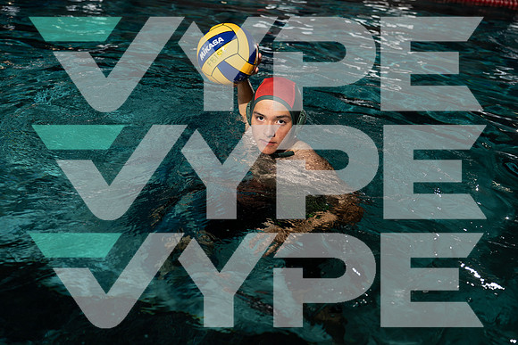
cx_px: 259
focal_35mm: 38
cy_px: 172
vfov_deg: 35.1
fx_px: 547
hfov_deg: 50.7
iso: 100
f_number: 4
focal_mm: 38
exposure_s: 1/250
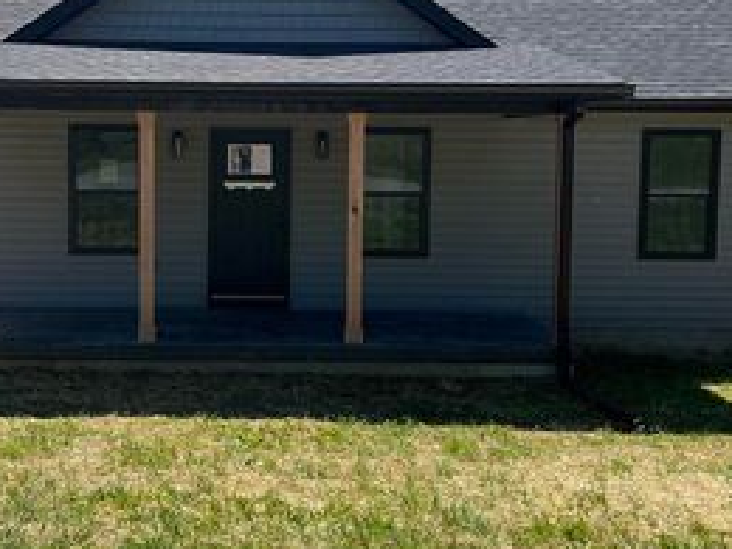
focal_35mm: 50
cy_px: 218
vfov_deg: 29.0
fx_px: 1057
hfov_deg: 37.8
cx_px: 245
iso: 50
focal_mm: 5.1
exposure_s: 1/2222
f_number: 1.6
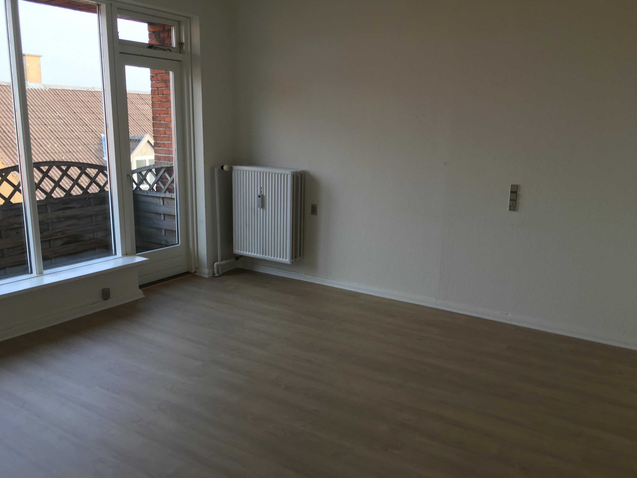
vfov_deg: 48.2
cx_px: 318
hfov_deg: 61.7
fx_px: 534
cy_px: 239
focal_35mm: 29
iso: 25
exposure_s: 1/50
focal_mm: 4.15
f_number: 2.2
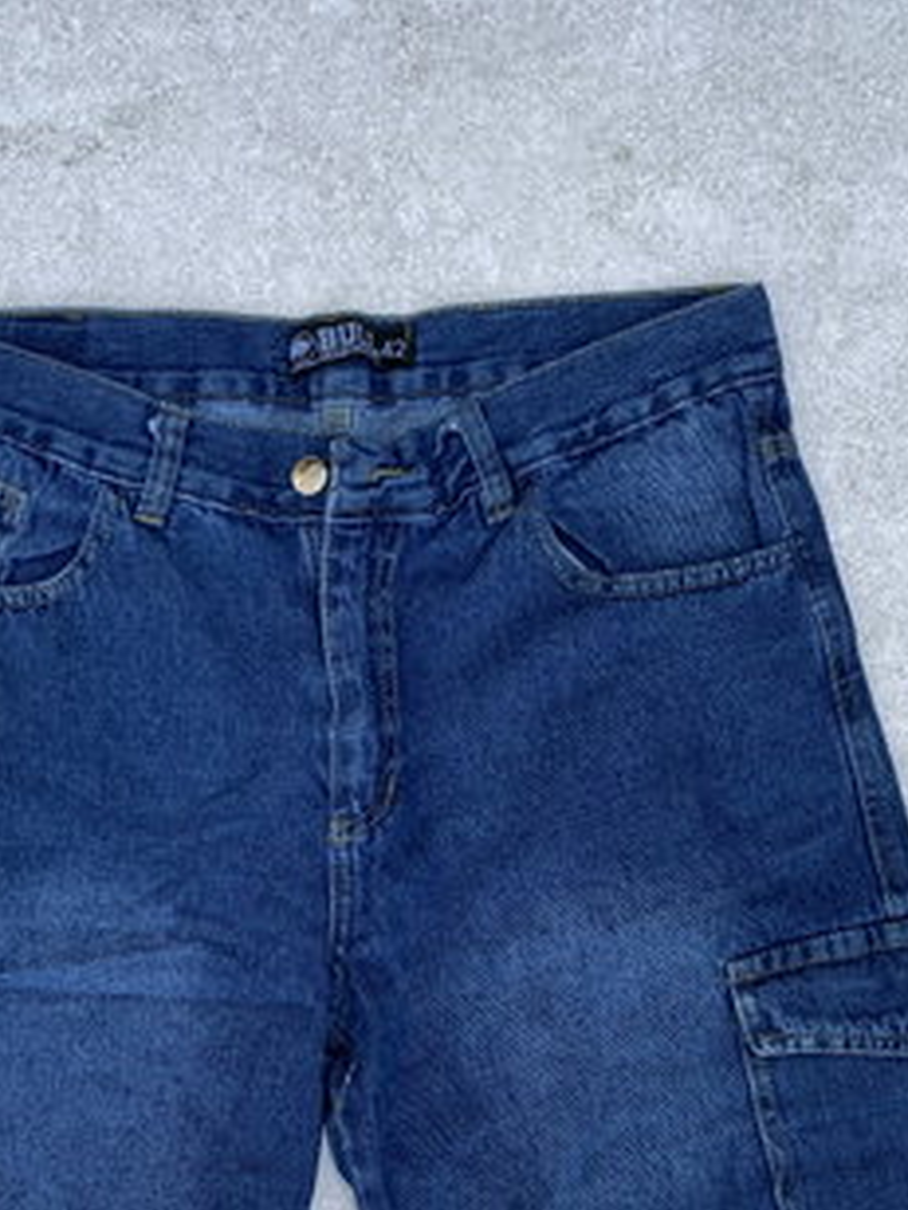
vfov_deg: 41.1
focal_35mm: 45
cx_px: 334
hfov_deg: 32.0
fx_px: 1574
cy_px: 878
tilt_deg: -87.1
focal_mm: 4.25
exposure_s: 1/100
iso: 64
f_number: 1.8
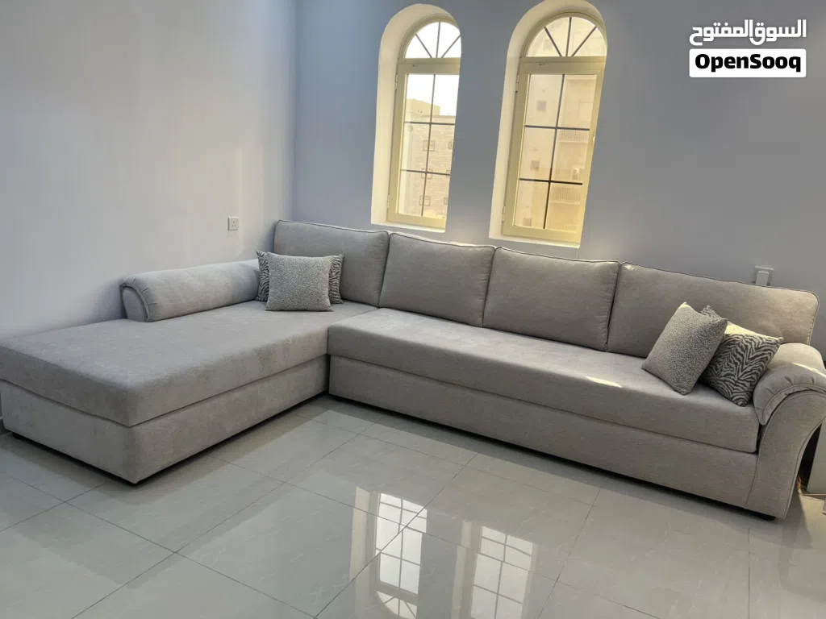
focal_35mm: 26
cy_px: 310
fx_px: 620
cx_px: 413
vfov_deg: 53.1
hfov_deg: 67.3
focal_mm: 5.7
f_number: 1.5
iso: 50
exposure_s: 1/121
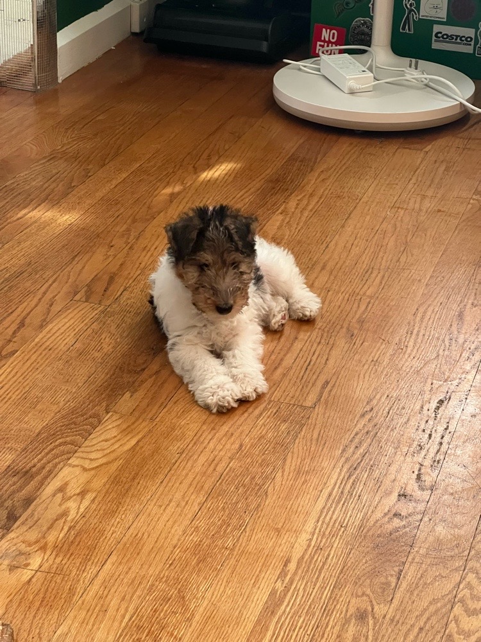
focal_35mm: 77
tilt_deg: -25.7
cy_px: 321
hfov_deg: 19.1
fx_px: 1427
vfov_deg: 25.3
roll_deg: -0.9
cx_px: 240
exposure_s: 1/40
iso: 800
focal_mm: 9
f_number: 2.8
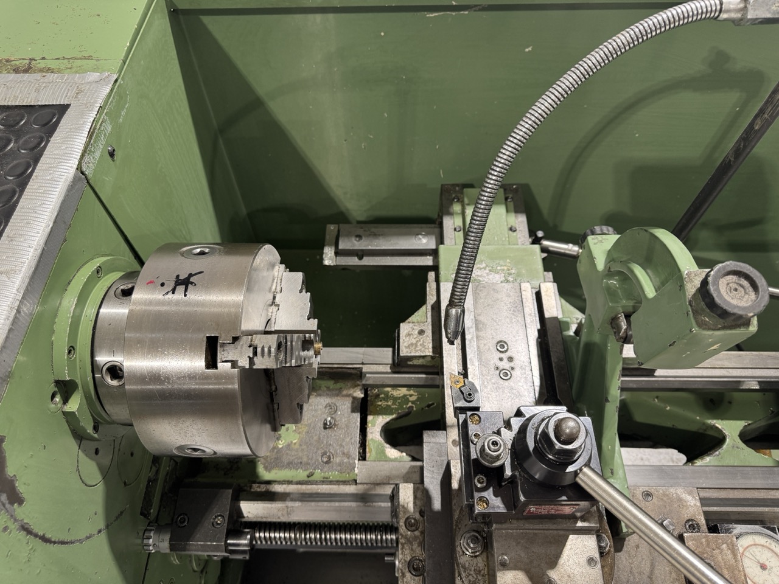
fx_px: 540
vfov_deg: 56.8
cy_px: 292
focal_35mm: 24
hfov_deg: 71.6
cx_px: 390
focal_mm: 6.76
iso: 160
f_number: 1.78
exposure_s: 1/60
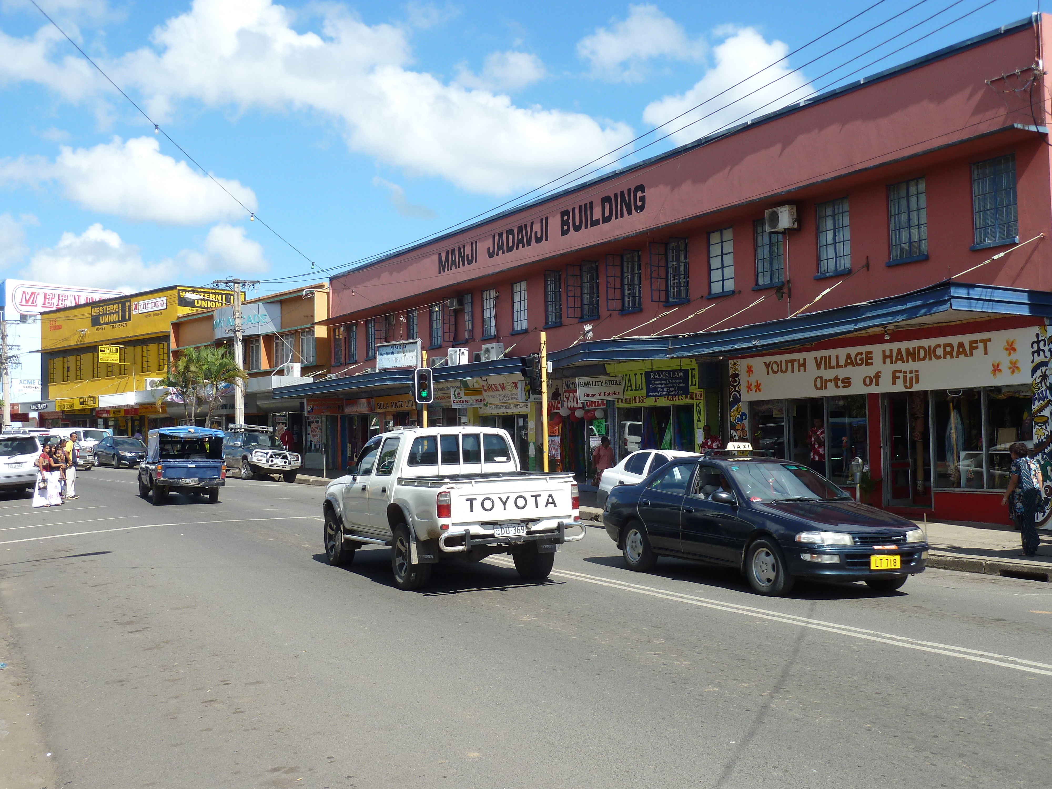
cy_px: 394
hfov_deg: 46.8
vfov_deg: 36.0
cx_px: 526
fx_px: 1216
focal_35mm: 40
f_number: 4
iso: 80
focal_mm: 6.5
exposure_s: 1/400
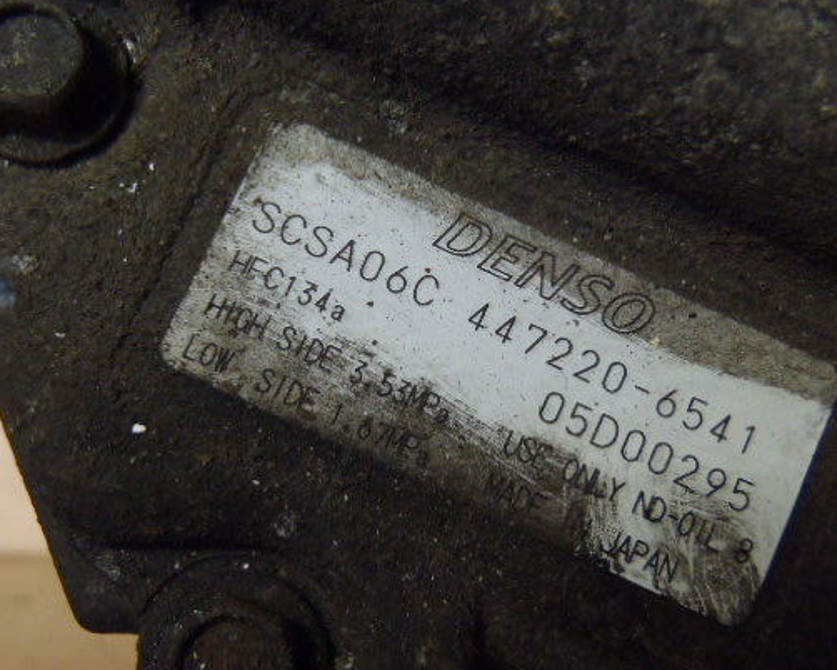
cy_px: 390
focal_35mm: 46
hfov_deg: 40.2
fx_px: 1140
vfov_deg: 32.7
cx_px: 345
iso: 320
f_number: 4.7
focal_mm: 6.64
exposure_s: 1/4
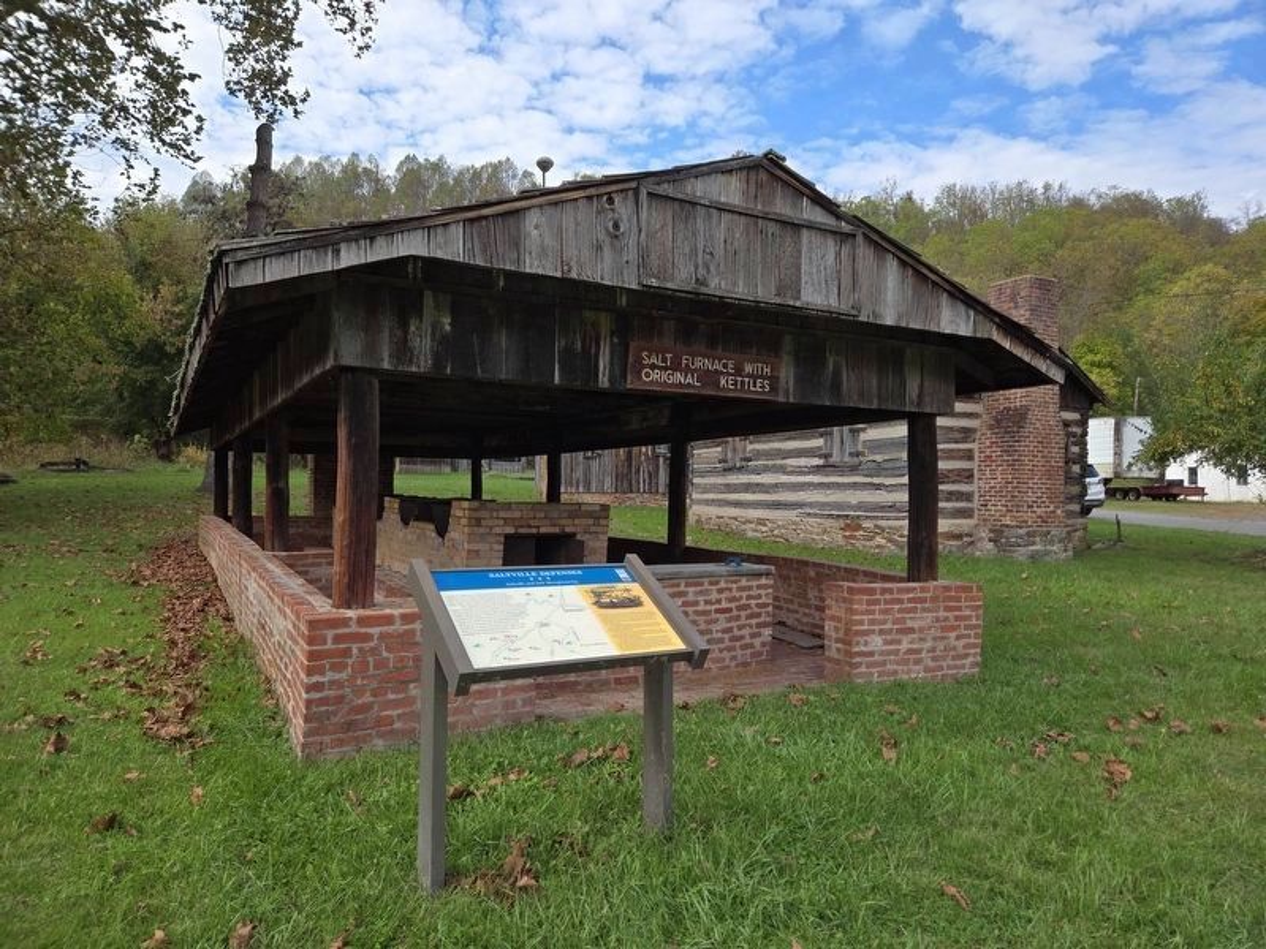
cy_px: 474
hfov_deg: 73.9
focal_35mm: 23
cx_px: 633
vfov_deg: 58.9
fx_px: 841
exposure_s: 1/732
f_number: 1.8
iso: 25
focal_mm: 5.4
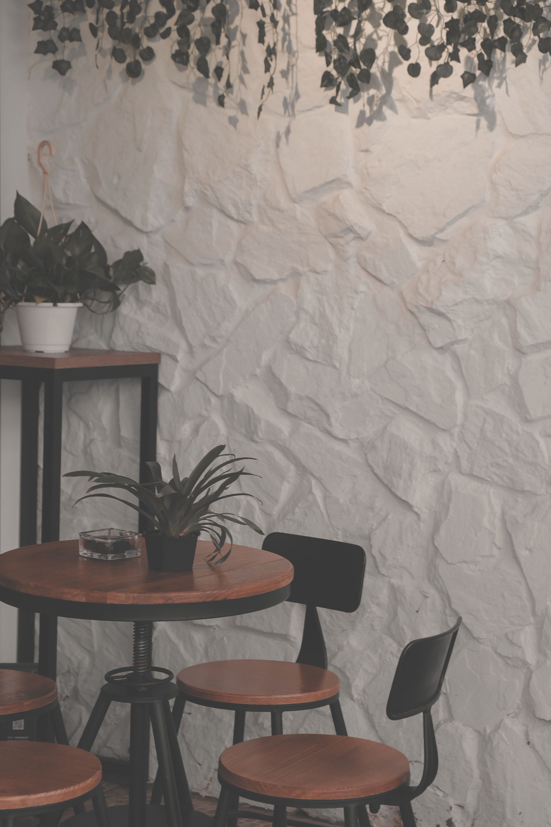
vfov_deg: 25.7
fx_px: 1814
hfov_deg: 17.3
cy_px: 414
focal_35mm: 79
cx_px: 276
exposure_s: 1/110
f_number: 4
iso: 1600
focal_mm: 52.7
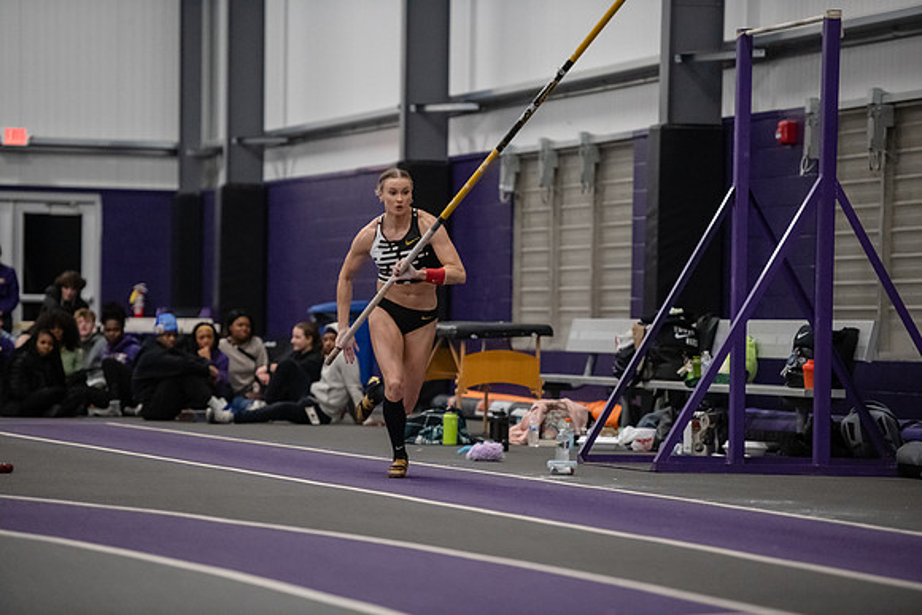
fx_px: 4483
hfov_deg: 11.7
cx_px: 461
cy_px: 308
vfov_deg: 7.9
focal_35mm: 175
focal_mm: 175
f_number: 2.8
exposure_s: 1/800
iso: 6400
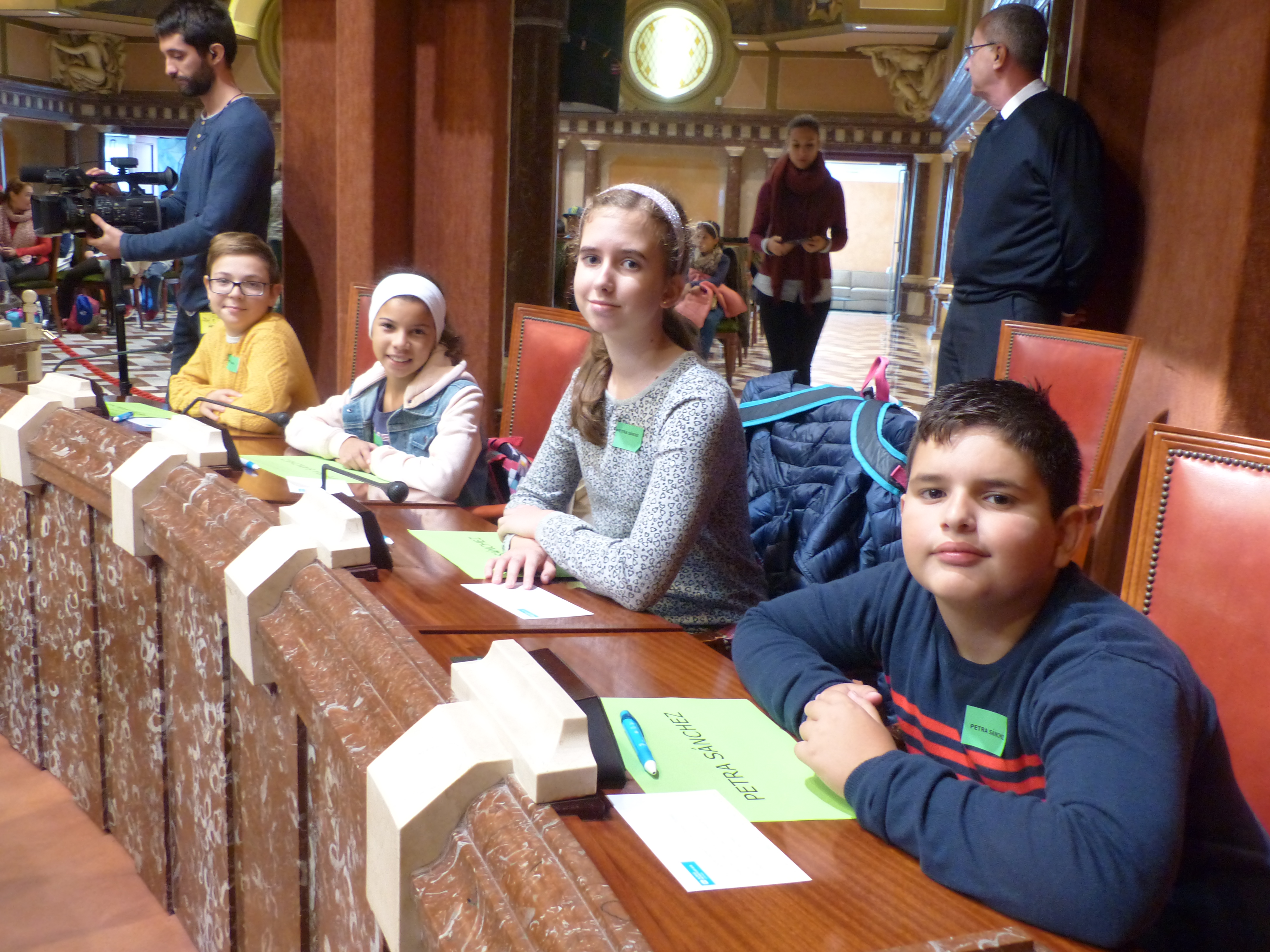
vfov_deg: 42.9
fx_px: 1211
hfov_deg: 55.4
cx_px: 635
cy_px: 476
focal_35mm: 33
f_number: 2.8
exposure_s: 1/15
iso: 400
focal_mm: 5.9
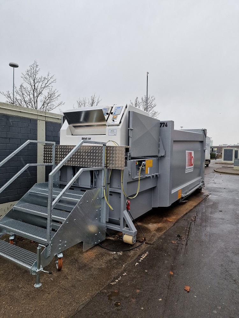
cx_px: 120
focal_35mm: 23
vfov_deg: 73.9
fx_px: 212
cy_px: 159
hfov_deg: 58.9
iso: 50
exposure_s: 1/180
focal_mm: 6.4
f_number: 1.8
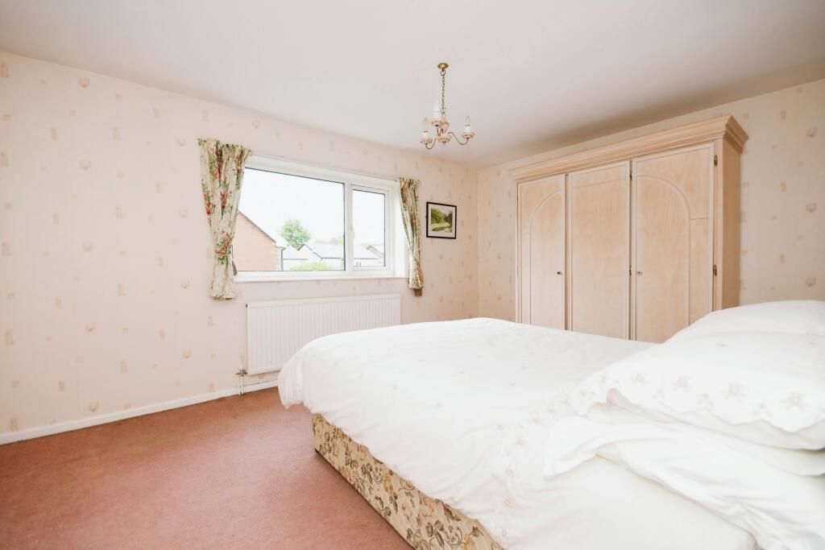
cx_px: 412
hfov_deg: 100.4
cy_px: 275
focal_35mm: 15
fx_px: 344
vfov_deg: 77.3
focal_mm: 10
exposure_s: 1/60
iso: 400
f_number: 8
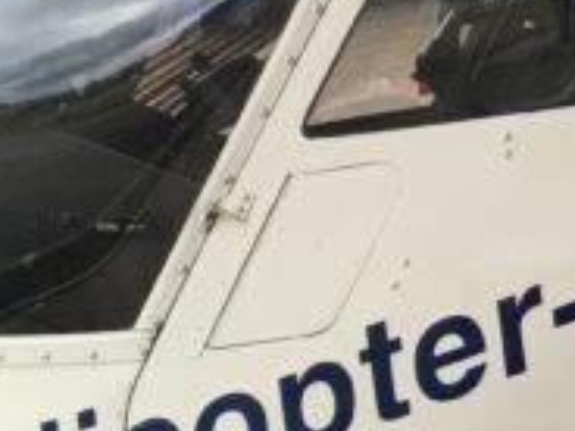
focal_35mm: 121
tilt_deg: -0.5
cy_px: -294
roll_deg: -0.7
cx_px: 1084
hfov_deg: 14.1
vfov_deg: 11.5
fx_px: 2010
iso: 32
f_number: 2.2
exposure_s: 1/33
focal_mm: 4.15
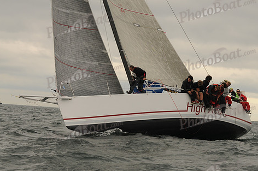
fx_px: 1846
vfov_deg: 5.3
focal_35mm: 258
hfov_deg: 8.0
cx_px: 151
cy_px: 95
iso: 200
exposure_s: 1/800
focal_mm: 140
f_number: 5
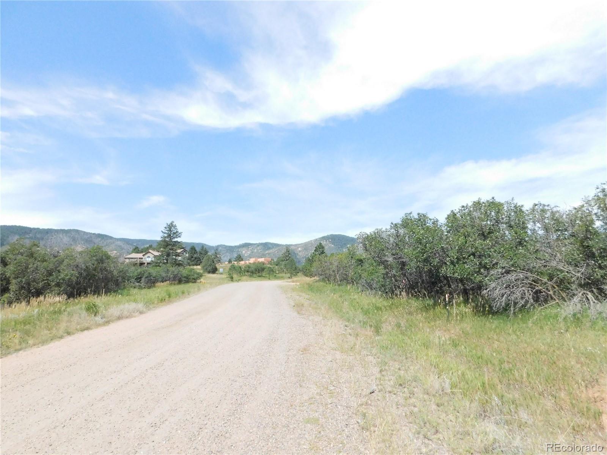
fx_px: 403
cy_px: 228
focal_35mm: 23
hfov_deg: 73.9
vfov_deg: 58.9
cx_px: 304
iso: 800
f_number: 6
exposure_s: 1/1500
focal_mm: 4
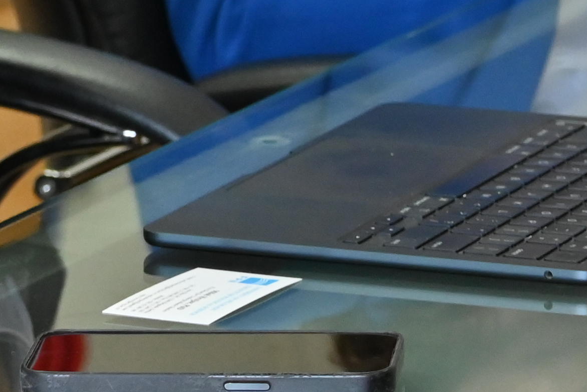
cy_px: -414
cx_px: 32
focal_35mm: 357
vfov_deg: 3.8
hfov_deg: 5.8
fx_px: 5821
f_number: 4.5
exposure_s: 1/100
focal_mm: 50
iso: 1250
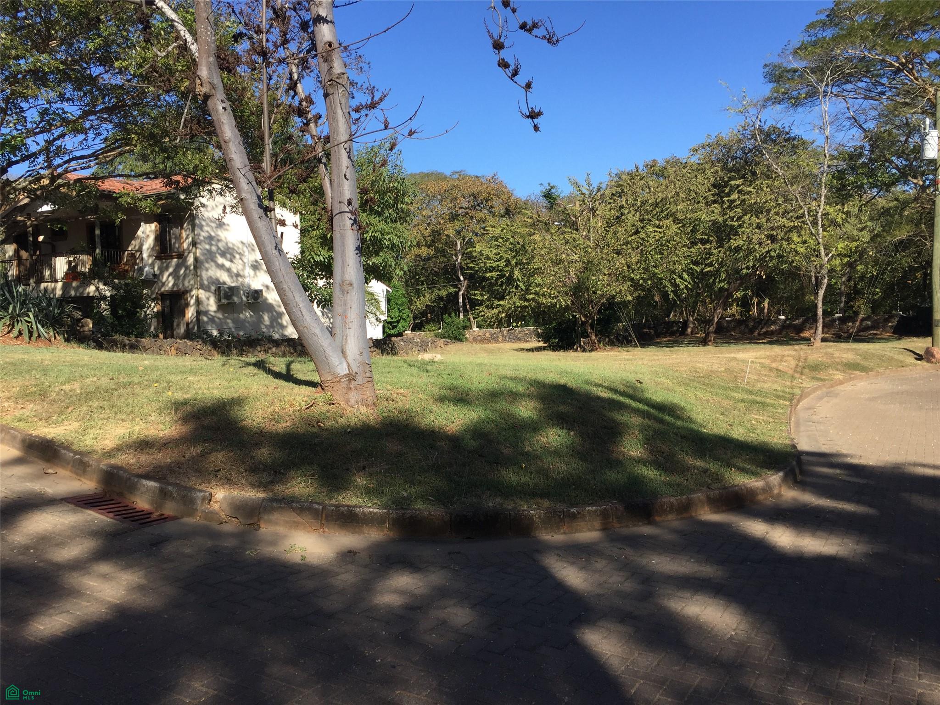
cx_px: 470
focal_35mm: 29
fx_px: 787
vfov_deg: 48.2
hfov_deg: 61.7
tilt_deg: -3.0
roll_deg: +1.4
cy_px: 352
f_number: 2.2
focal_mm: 4.15
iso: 32
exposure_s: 1/1412
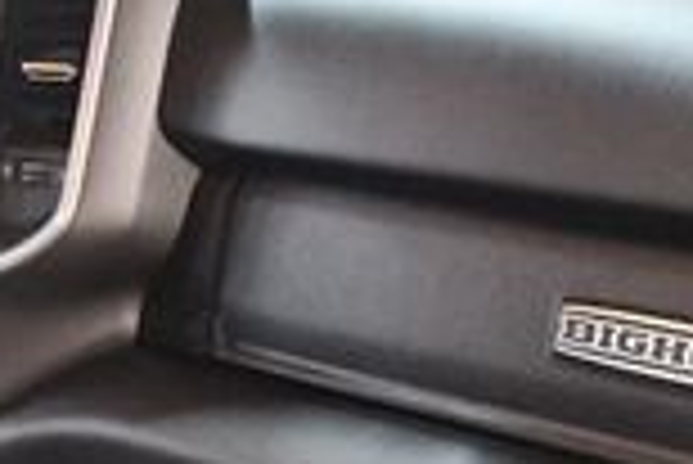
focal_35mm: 112
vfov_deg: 11.8
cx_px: 274
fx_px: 2158
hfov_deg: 18.2
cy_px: 658
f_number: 3.5
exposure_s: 1/60
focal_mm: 18
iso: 8000
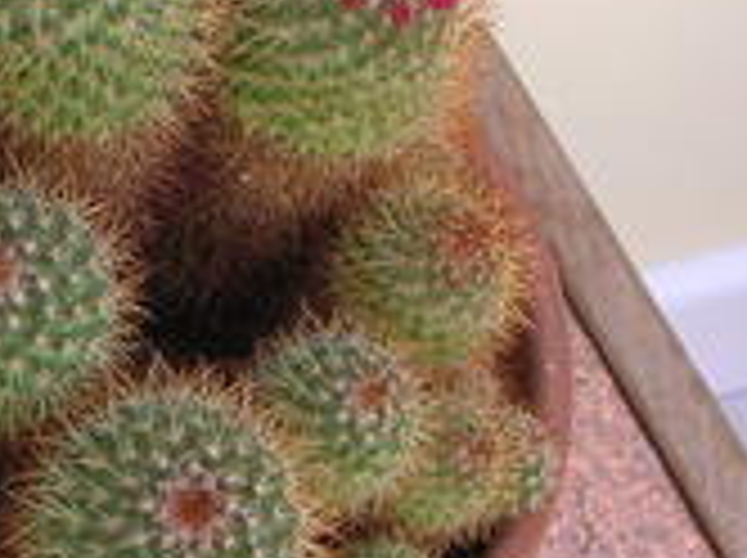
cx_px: 18
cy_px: 212
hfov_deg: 15.0
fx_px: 2801
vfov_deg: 11.4
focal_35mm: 130
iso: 100
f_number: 3.1
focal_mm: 7.5
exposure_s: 1/82.9
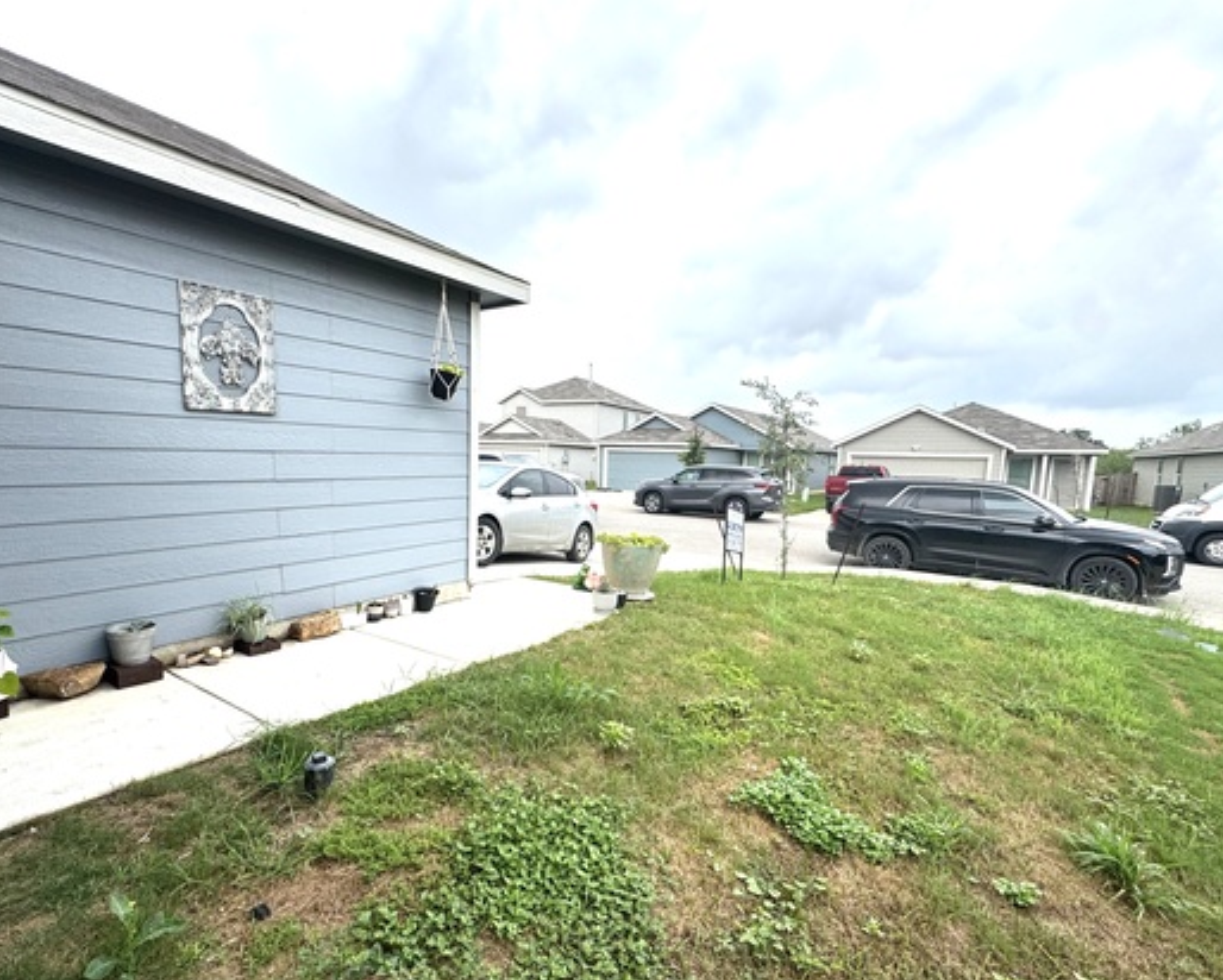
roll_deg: -1.4
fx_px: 616
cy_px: 528
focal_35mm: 17
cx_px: 562
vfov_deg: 76.9
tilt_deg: -6.6
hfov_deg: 89.4
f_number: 2.2
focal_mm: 2.22
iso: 50
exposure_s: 1/1256
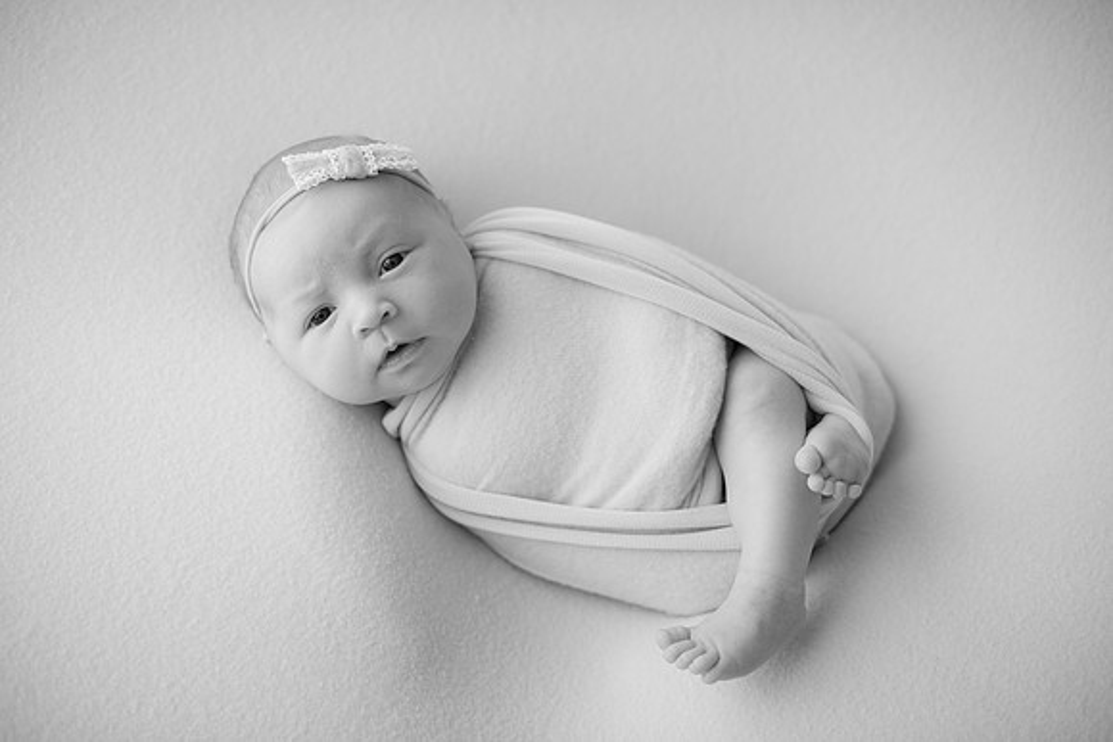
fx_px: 1546
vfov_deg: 27.0
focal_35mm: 50
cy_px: 371
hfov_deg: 39.6
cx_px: 556
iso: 100
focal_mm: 50
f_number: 2.5
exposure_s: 1/160
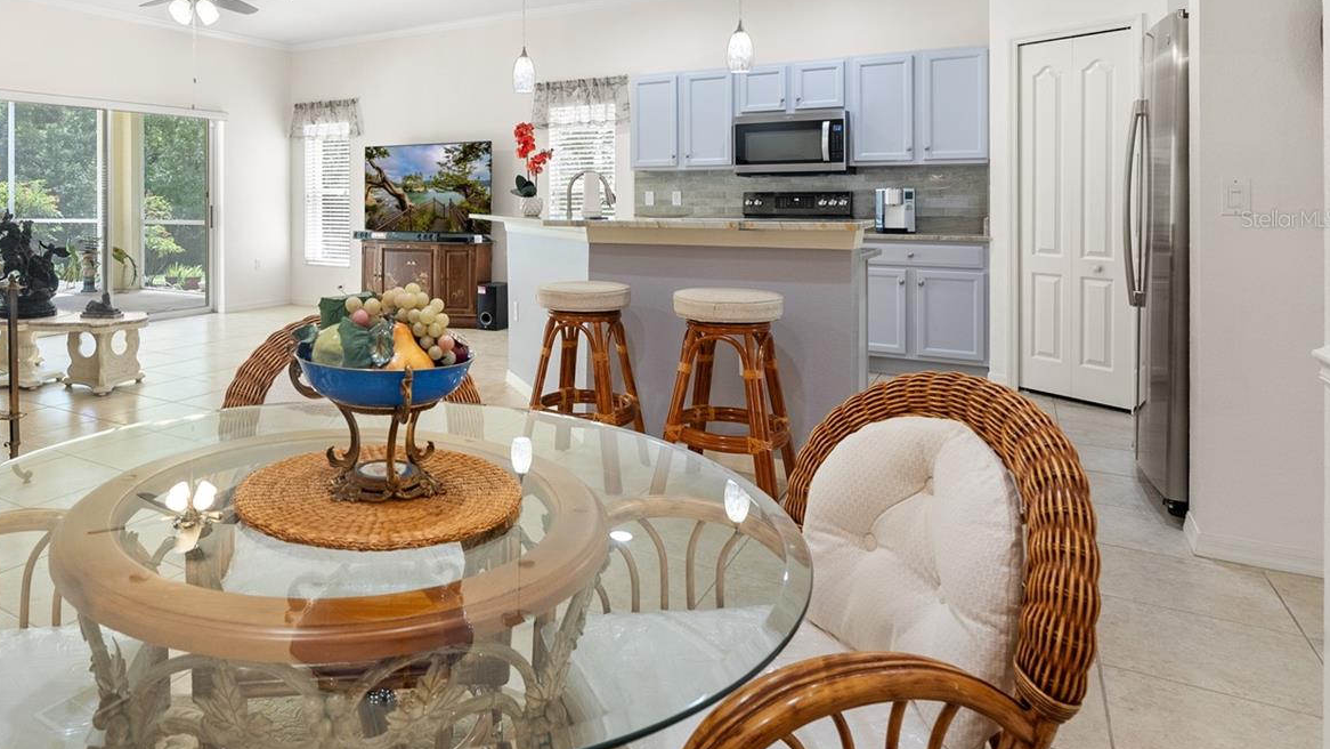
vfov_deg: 48.2
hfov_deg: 75.9
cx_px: 430
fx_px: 811
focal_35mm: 23
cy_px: 219
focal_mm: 16
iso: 1000
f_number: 8
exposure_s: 1/20
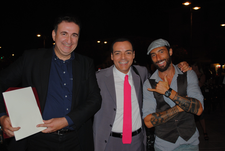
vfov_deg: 37.0
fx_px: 225
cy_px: 76
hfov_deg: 53.1
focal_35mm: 36
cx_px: 112
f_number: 4
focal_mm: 24
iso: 200
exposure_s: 1/60
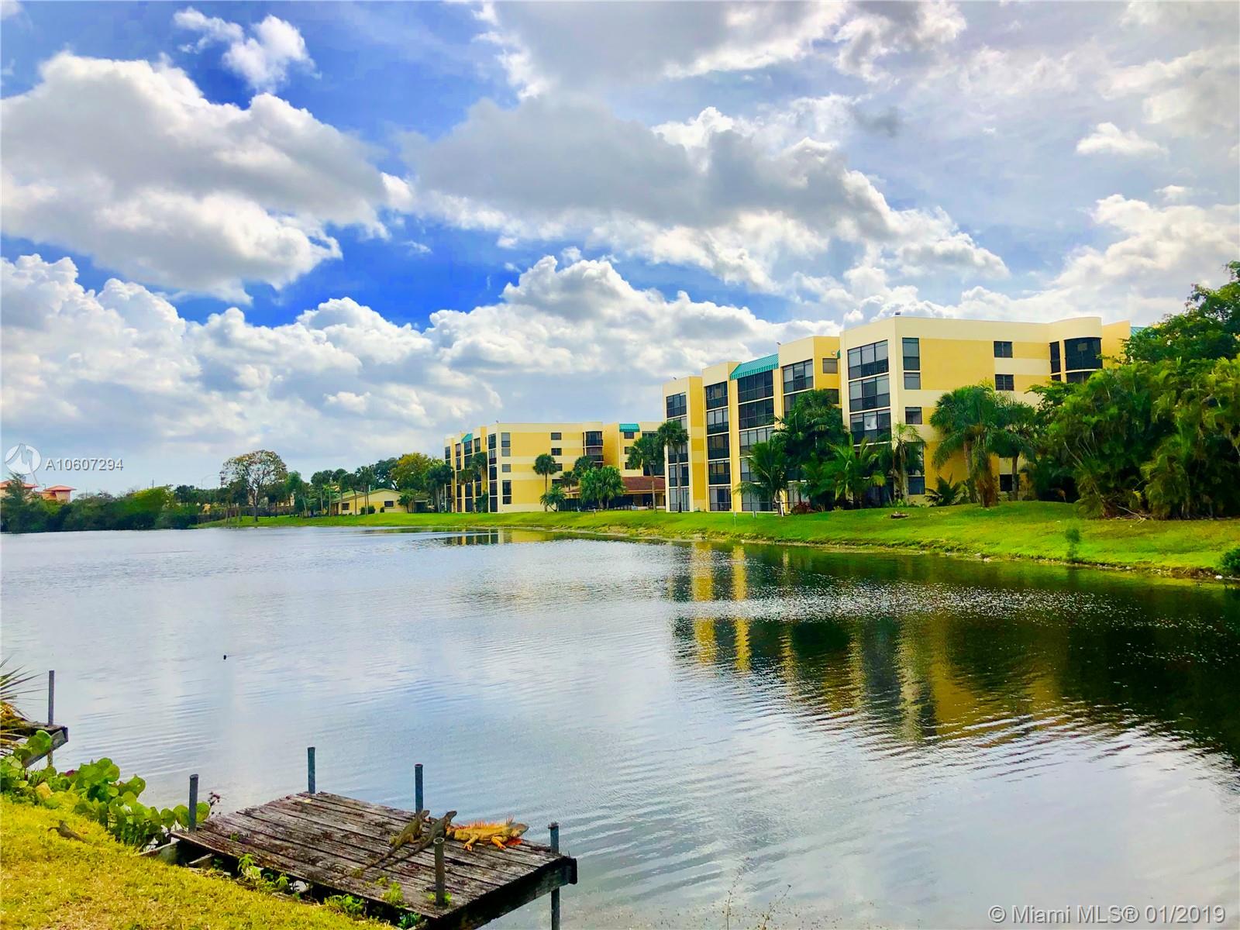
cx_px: 620
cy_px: 465
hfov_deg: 63.4
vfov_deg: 49.7
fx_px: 1003
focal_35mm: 28
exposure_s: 1/4878
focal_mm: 4
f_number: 1.8
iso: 20
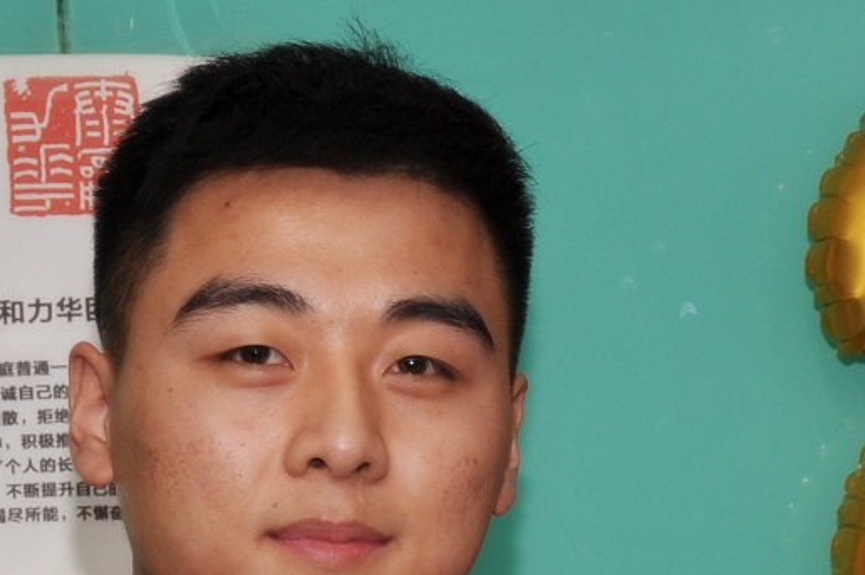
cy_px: 870
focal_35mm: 299
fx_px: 7177
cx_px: 489
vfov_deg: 4.6
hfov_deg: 6.9
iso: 200
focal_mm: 48
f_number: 4.8
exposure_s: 1/160
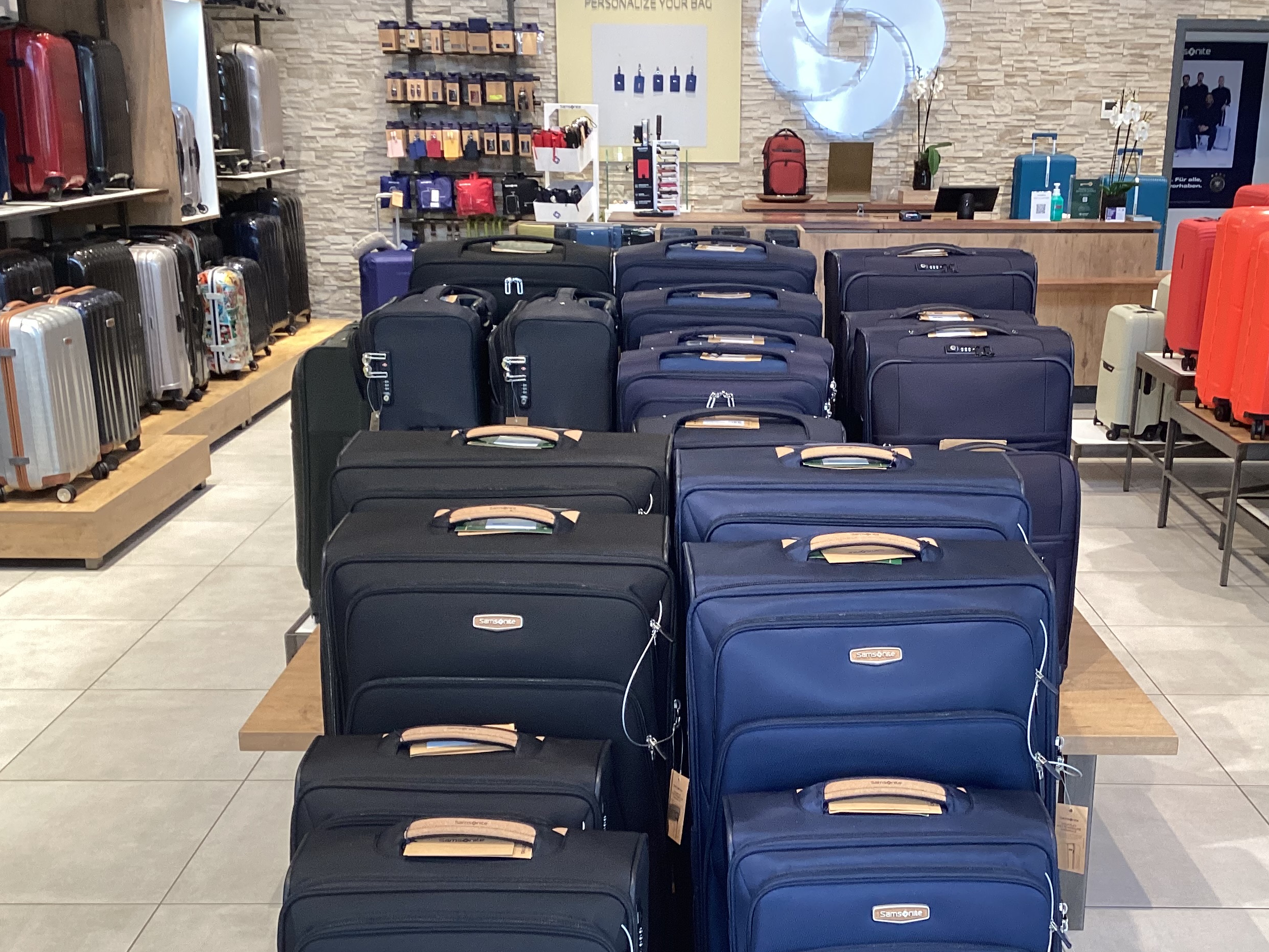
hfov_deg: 45.7
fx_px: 1503
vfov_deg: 35.0
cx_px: 722
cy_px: 593
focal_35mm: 41
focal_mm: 3.3
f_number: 2.4
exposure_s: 1/50
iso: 100
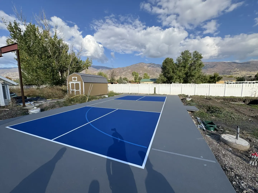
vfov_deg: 85.7
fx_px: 104
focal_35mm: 14
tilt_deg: -6.1
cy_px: 96
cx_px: 129
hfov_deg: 102.1
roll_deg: +1.4
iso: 50
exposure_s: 1/1420
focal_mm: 2.22
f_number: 2.2
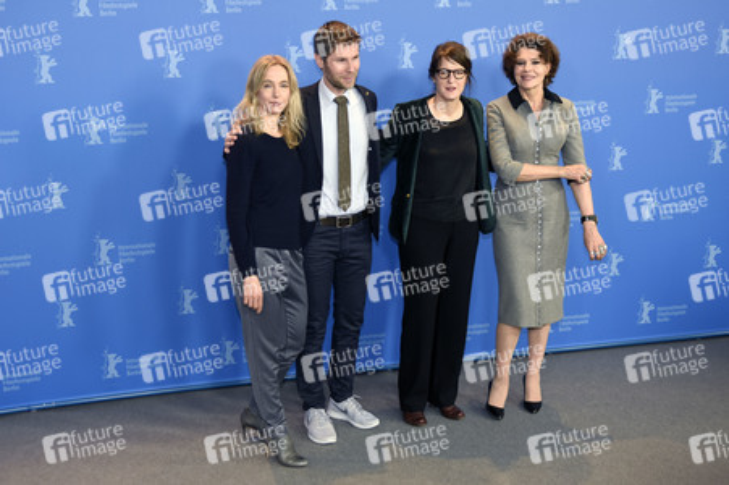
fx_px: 850
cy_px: 242
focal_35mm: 42
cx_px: 364
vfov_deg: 31.8
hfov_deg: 46.4
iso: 640
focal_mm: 28
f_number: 3.2
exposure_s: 1/250
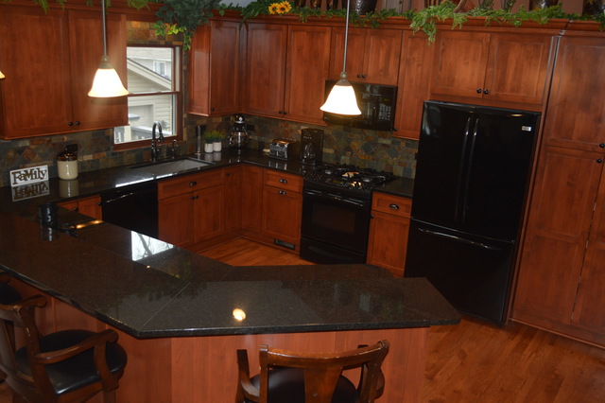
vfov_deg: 39.9
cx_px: 302
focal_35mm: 33
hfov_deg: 57.2
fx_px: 554
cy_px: 202
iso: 640
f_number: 4
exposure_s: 1/60
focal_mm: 22
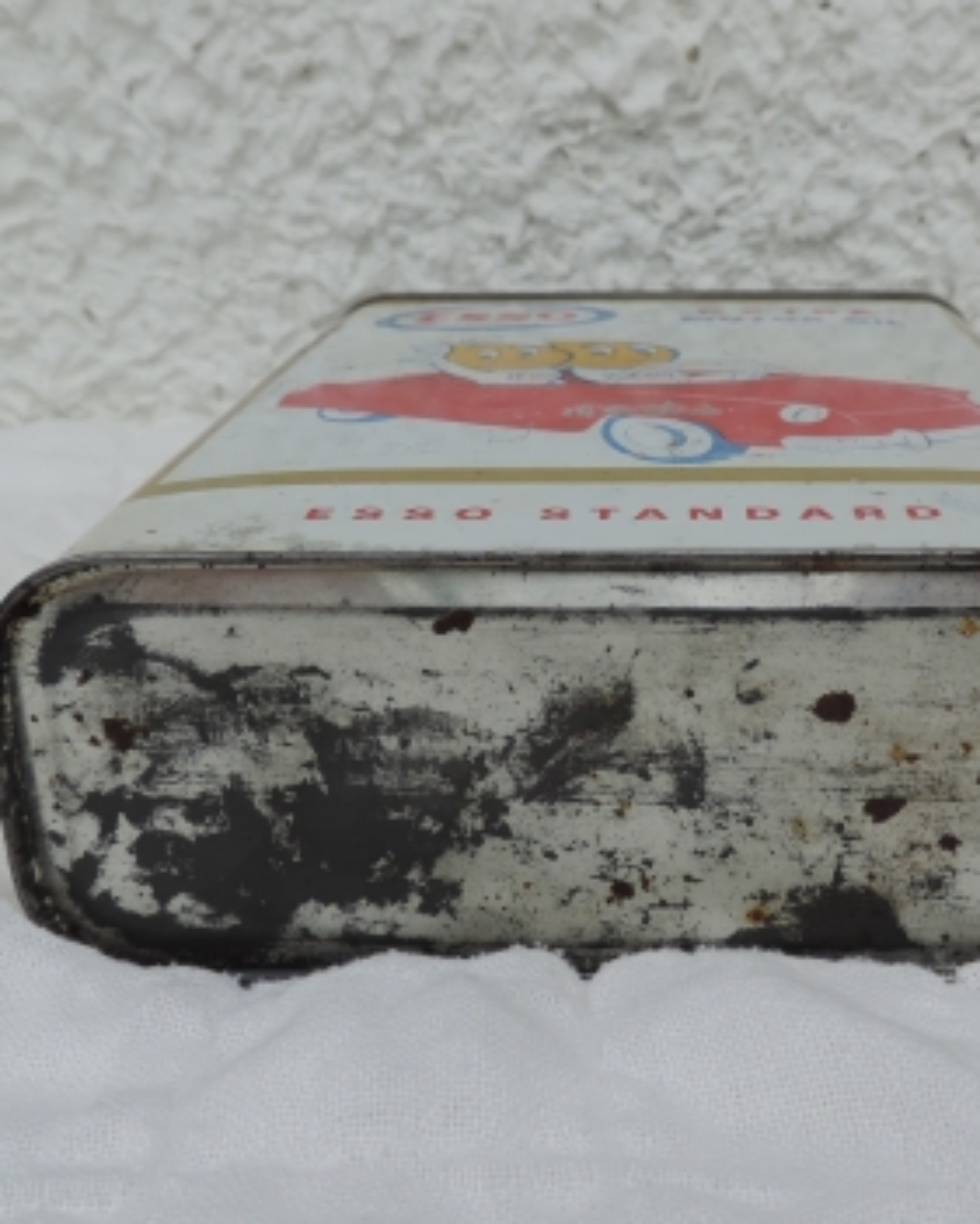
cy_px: 579
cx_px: 593
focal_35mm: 40
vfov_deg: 45.8
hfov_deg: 37.2
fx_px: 1450
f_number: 3
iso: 80
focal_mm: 4.3
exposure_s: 1/1000
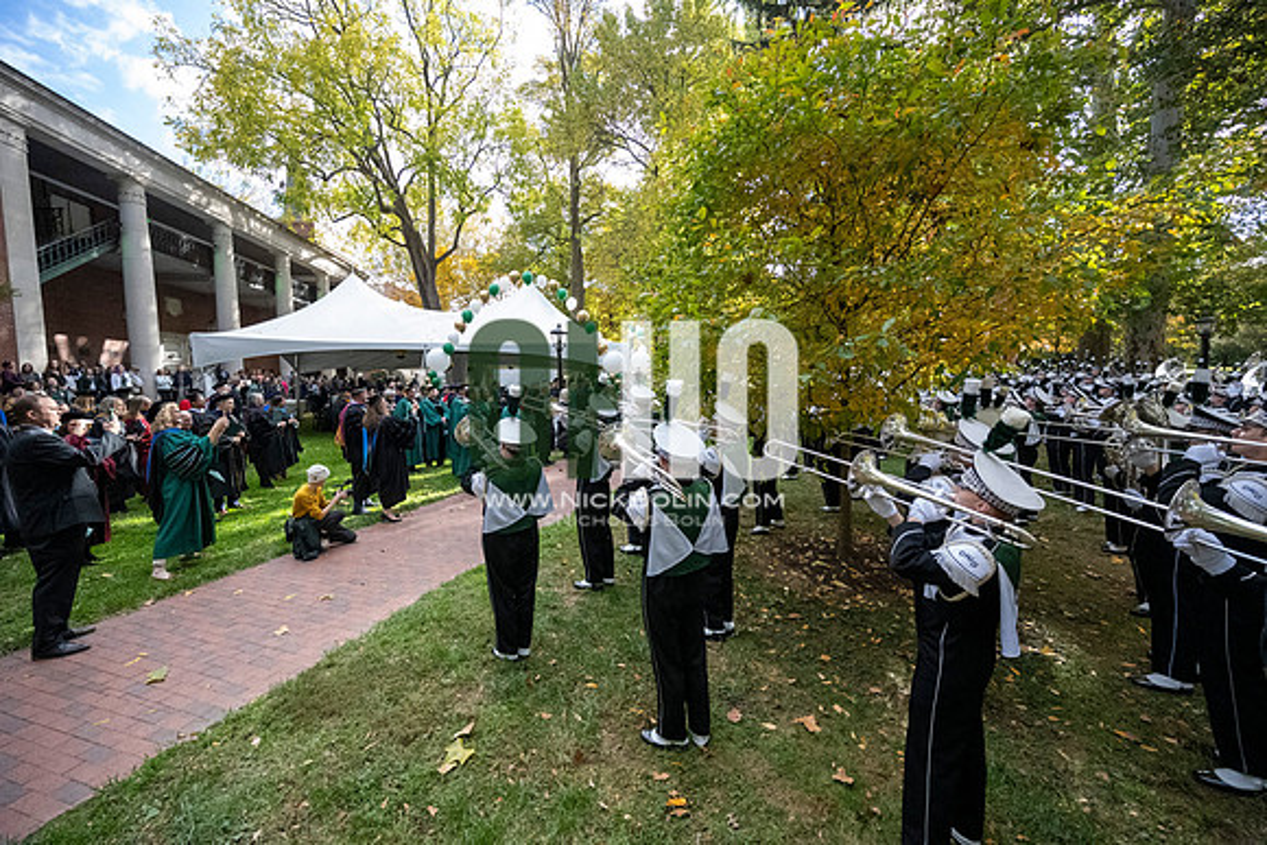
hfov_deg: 104.2
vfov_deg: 81.2
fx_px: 493
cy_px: 422
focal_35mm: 14
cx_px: 634
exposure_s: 1/8000
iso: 6400
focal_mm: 14
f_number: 4
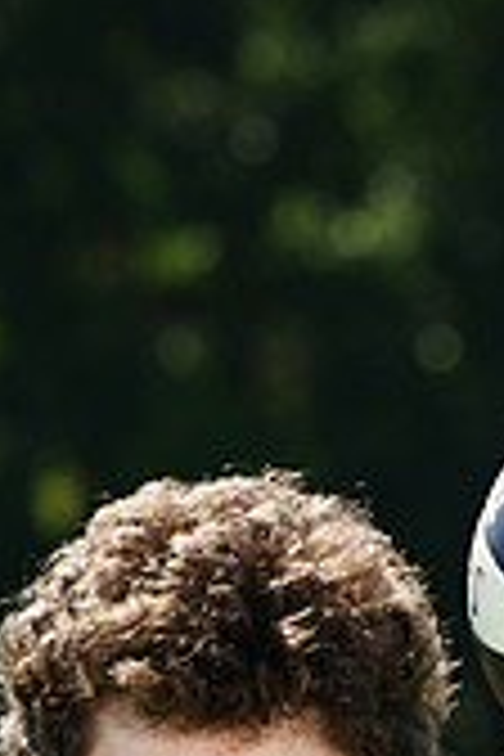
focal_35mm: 964
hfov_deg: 1.4
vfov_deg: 2.1
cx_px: 320
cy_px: 1197
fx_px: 20242
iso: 200
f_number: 11
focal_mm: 279
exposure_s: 1/200
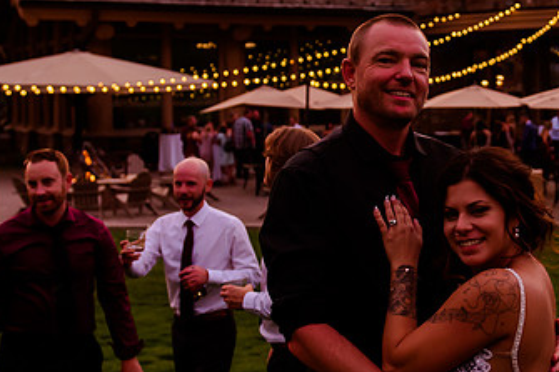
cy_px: 146
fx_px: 1273
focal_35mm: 82
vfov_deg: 16.6
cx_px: 450
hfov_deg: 24.4
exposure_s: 1/320
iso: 2000
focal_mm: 31
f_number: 3.2
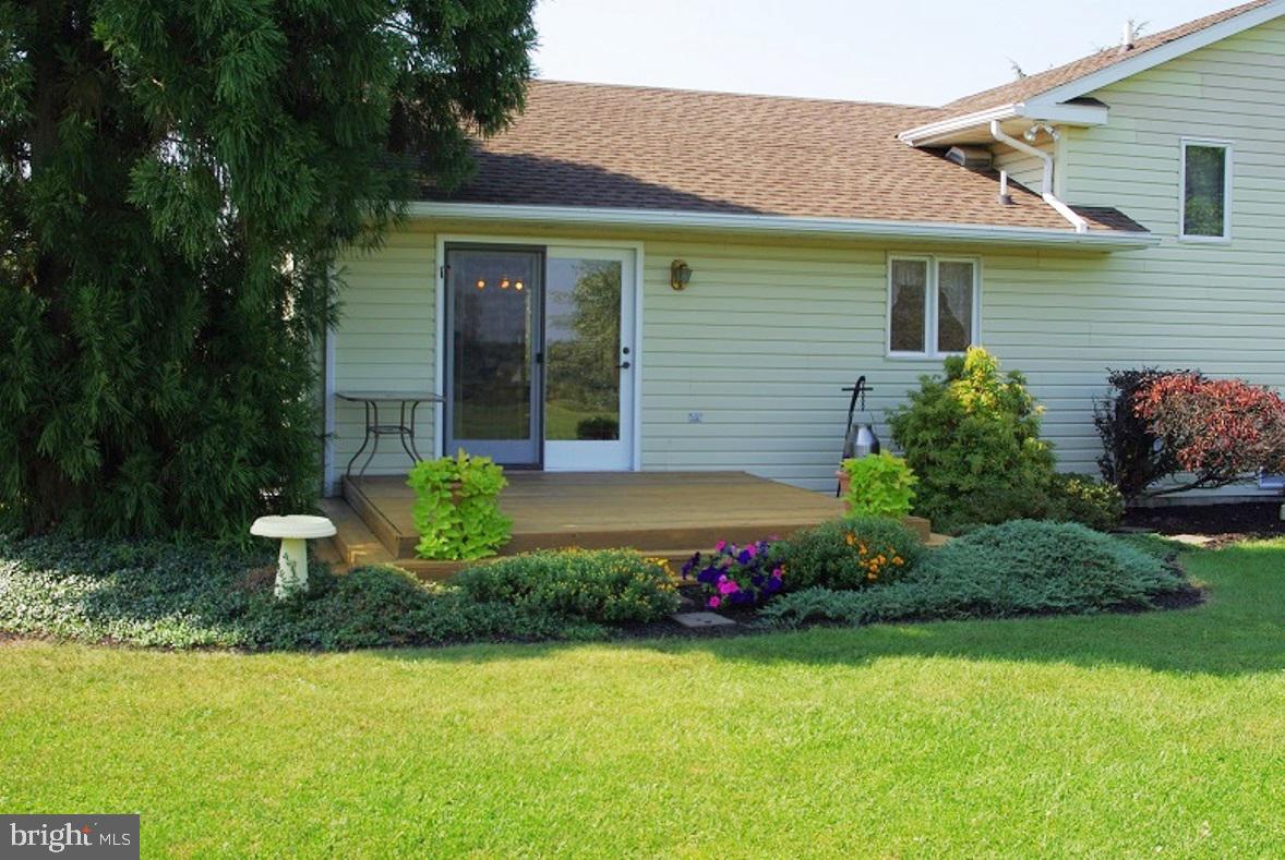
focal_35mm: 39
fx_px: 1394
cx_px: 642
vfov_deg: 34.3
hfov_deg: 49.5
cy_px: 430
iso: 100
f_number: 5.6
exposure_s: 1/90
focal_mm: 26.25
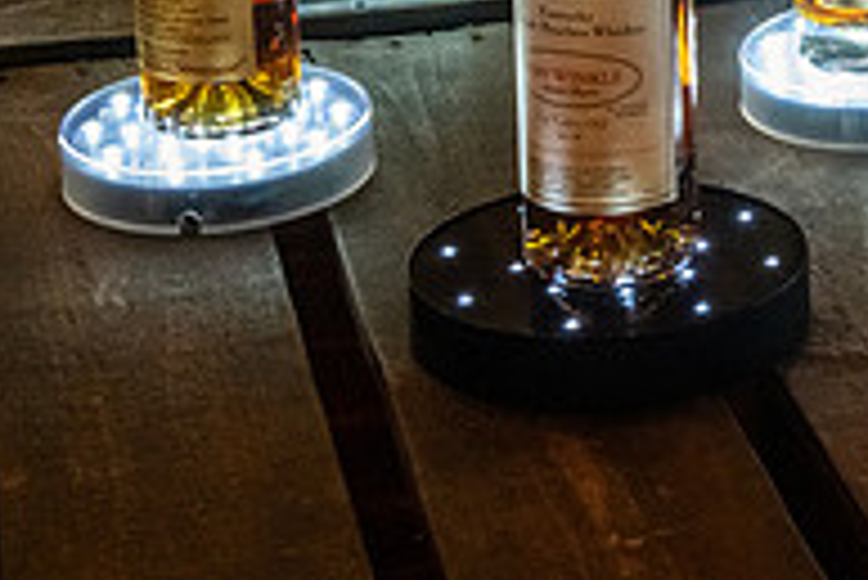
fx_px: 3040
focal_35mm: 126
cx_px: 1151
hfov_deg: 15.4
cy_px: -209
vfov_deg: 10.6
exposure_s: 1/40
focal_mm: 42
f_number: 14
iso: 6400
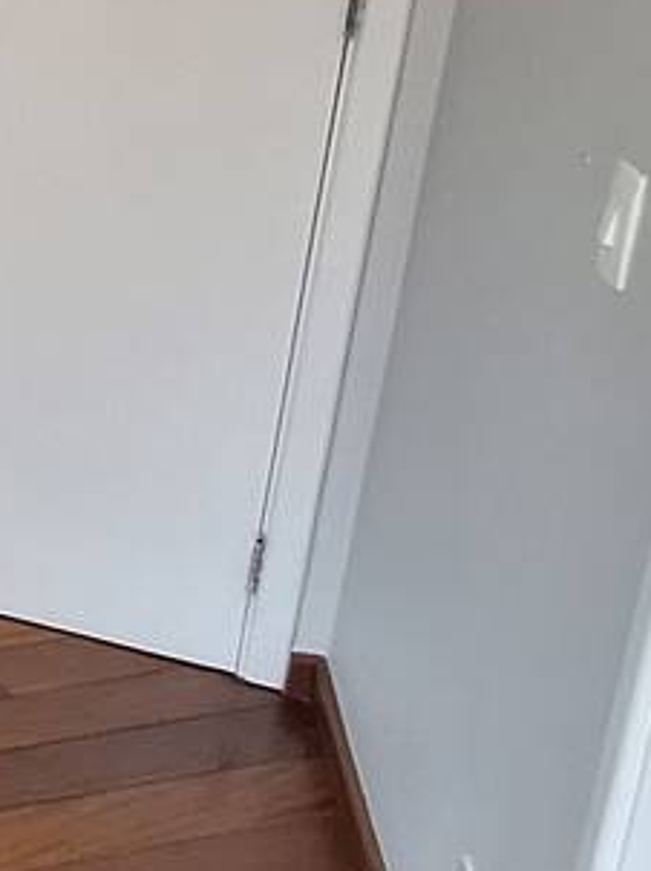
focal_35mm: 62
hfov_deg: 12.8
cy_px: -3
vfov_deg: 29.2
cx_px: -1138
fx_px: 1557
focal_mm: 1.74
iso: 100
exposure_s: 1/40
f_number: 2.2
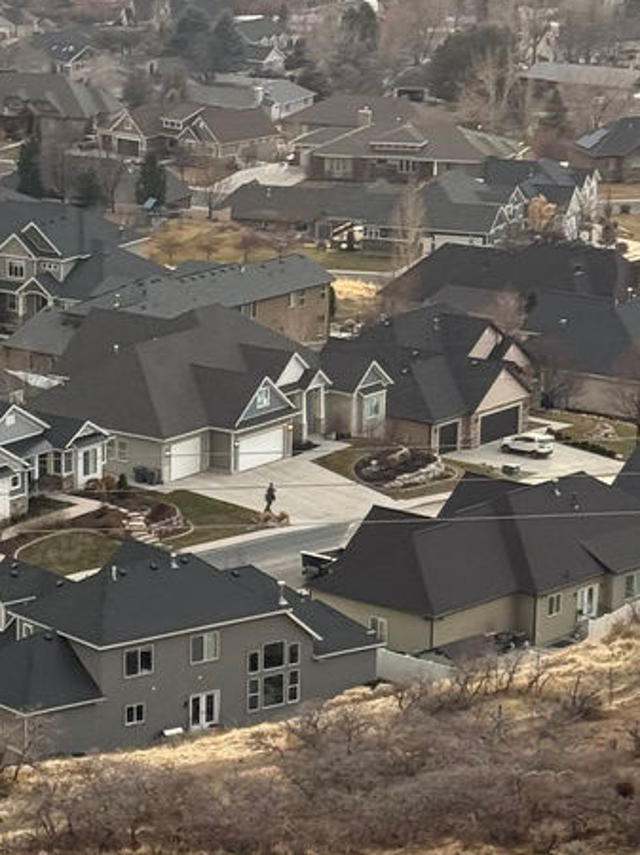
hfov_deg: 8.9
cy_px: 796
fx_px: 4047
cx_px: -141
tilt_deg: -17.8
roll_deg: +0.9
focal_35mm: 164
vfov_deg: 12.0
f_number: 1.78
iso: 100
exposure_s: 1/837
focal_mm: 6.76
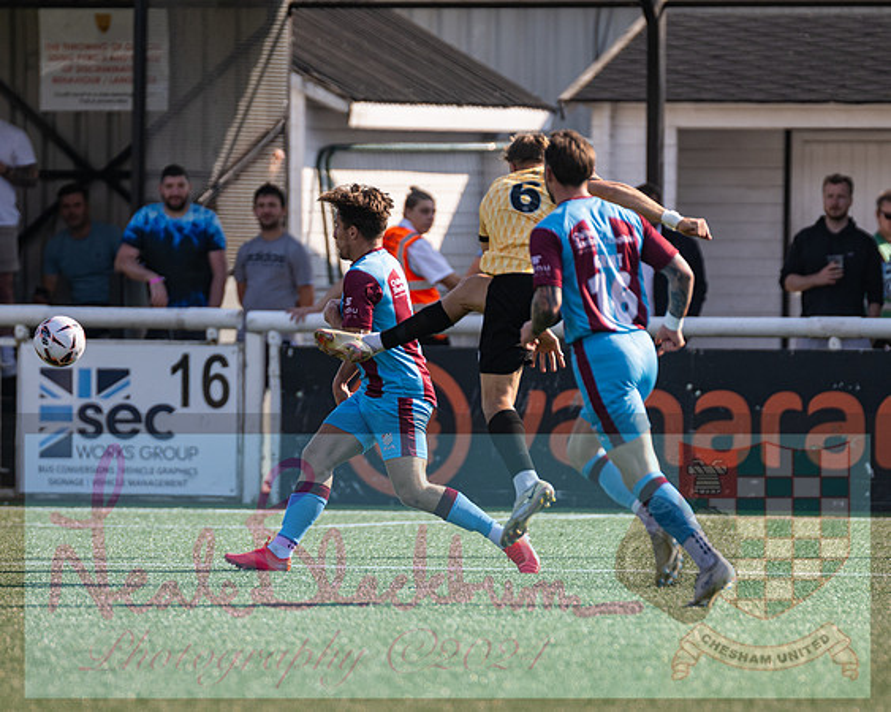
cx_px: 481
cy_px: 323
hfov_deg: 3.2
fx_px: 16104
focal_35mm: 611
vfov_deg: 2.5
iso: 200
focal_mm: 300
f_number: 2.8
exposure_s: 1/2000
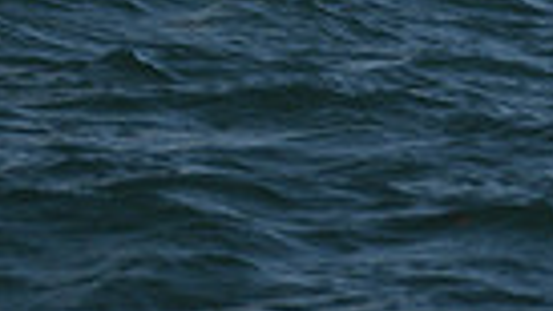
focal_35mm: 434
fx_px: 6363
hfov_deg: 5.0
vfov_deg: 2.7
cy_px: -852
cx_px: -95
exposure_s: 1/1000
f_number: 6.3
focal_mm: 98
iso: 250
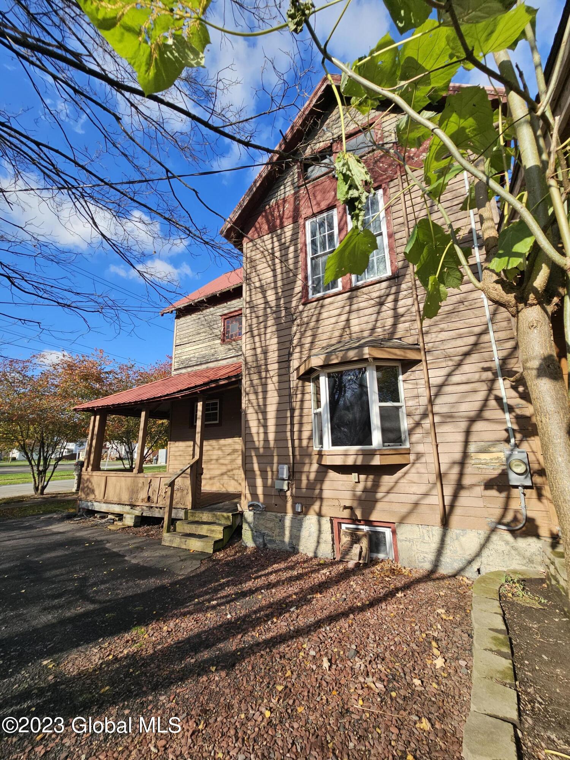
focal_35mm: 13
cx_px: 285
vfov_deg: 106.2
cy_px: 380
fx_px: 285
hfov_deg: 89.9
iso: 50
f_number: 2.2
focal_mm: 2.2
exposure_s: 1/1529
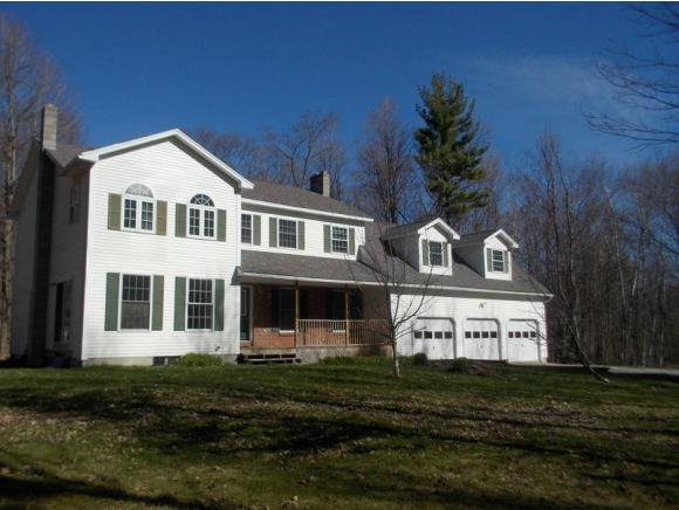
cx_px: 340
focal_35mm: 29
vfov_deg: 48.3
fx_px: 569
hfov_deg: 61.6
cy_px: 255
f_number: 3.3
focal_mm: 4.1
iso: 80
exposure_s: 1/1250
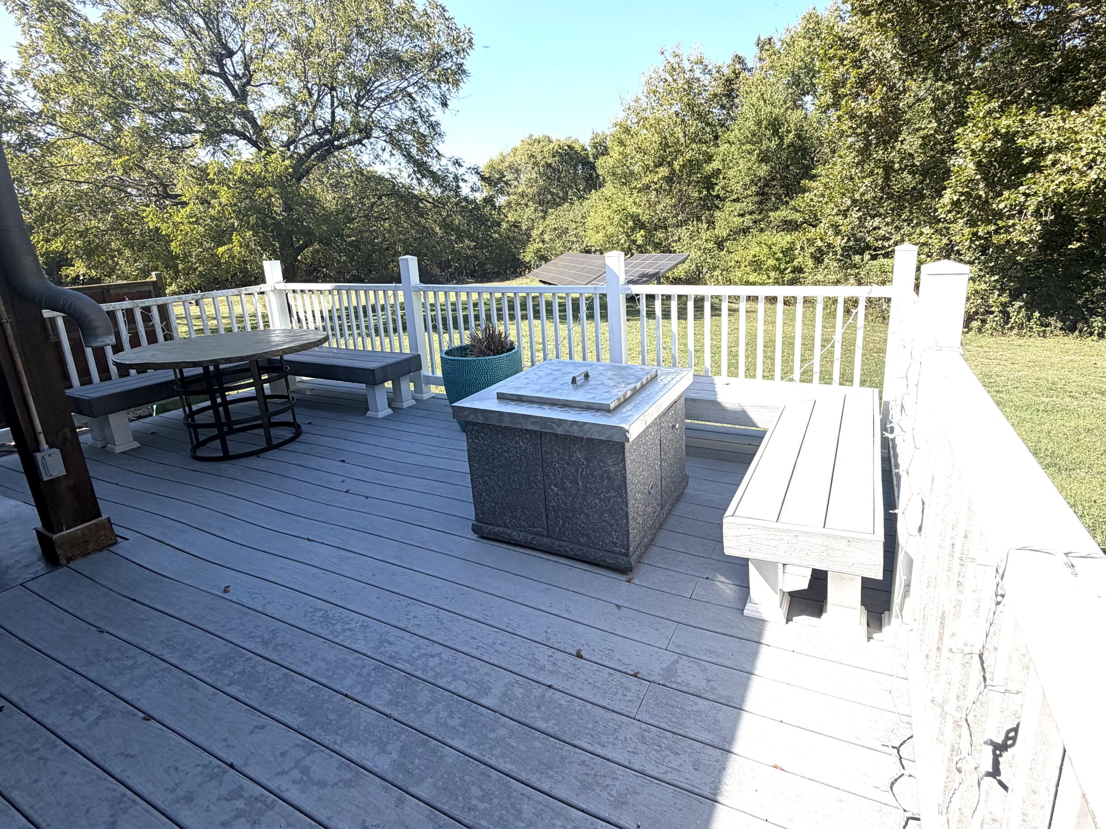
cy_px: 354
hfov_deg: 90.7
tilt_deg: -13.5
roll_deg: +2.9
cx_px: 614
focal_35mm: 17
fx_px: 543
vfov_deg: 74.3
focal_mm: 2.22
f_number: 2.2
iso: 25
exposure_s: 1/770
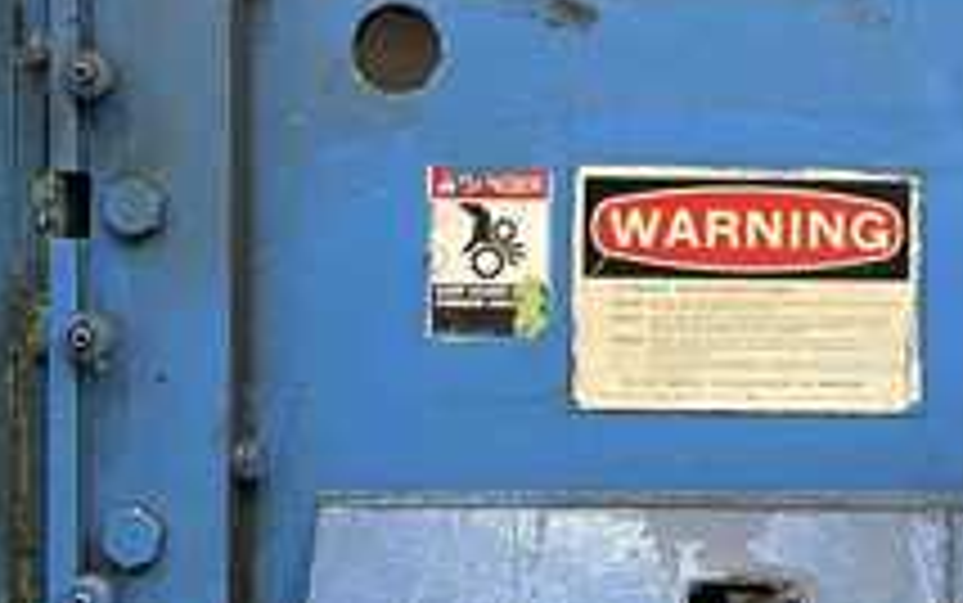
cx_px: 819
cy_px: 292
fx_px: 2705
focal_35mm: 103
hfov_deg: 19.9
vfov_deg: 12.7
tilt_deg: -1.7
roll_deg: -0.1
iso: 320
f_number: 1.6
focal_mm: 5.1
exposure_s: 1/60
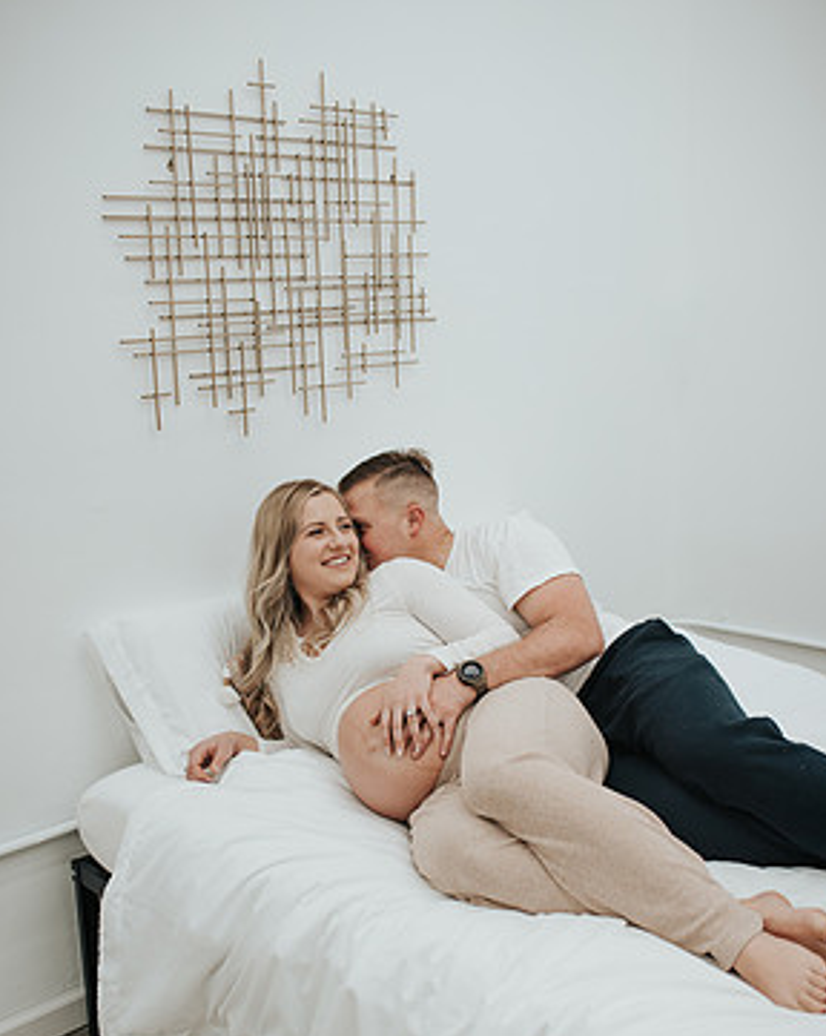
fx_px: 1255
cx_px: 402
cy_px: 640
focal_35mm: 41
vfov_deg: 44.5
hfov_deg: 36.4
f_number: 2.8
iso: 280
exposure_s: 1/250
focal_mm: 35
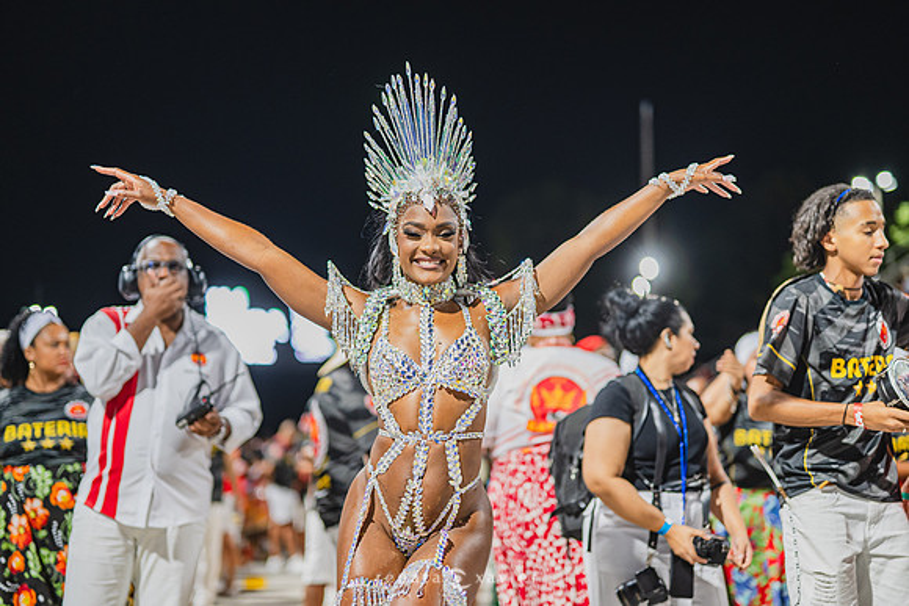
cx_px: 454
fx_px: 1263
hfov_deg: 39.6
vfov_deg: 27.0
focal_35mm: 50
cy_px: 303
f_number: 1.2
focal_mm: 50
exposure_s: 1/1000
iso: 1600
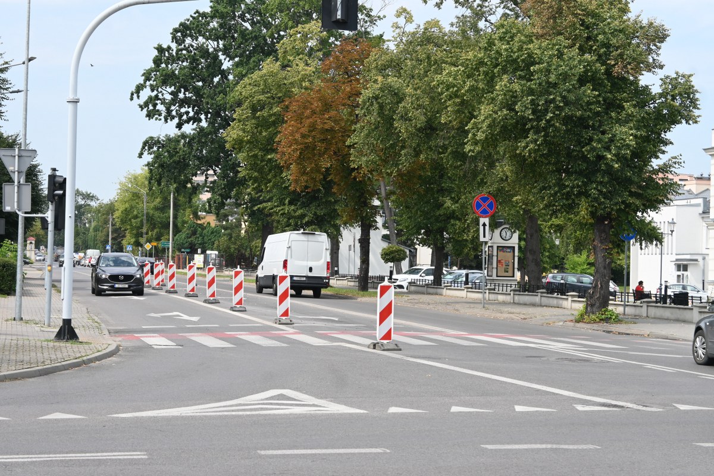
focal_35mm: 75
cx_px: 357
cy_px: 238
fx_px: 1487
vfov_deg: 18.2
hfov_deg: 27.0
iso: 100
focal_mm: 50
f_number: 6.3
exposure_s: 1/250
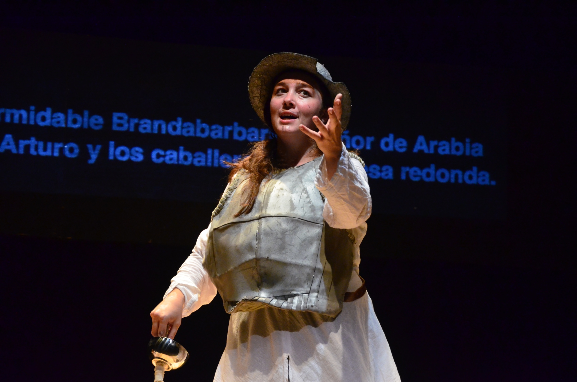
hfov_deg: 16.1
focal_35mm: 128
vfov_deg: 10.7
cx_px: 288
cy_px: 191
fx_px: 2039
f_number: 5.6
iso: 3200
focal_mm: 85
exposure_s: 1/125
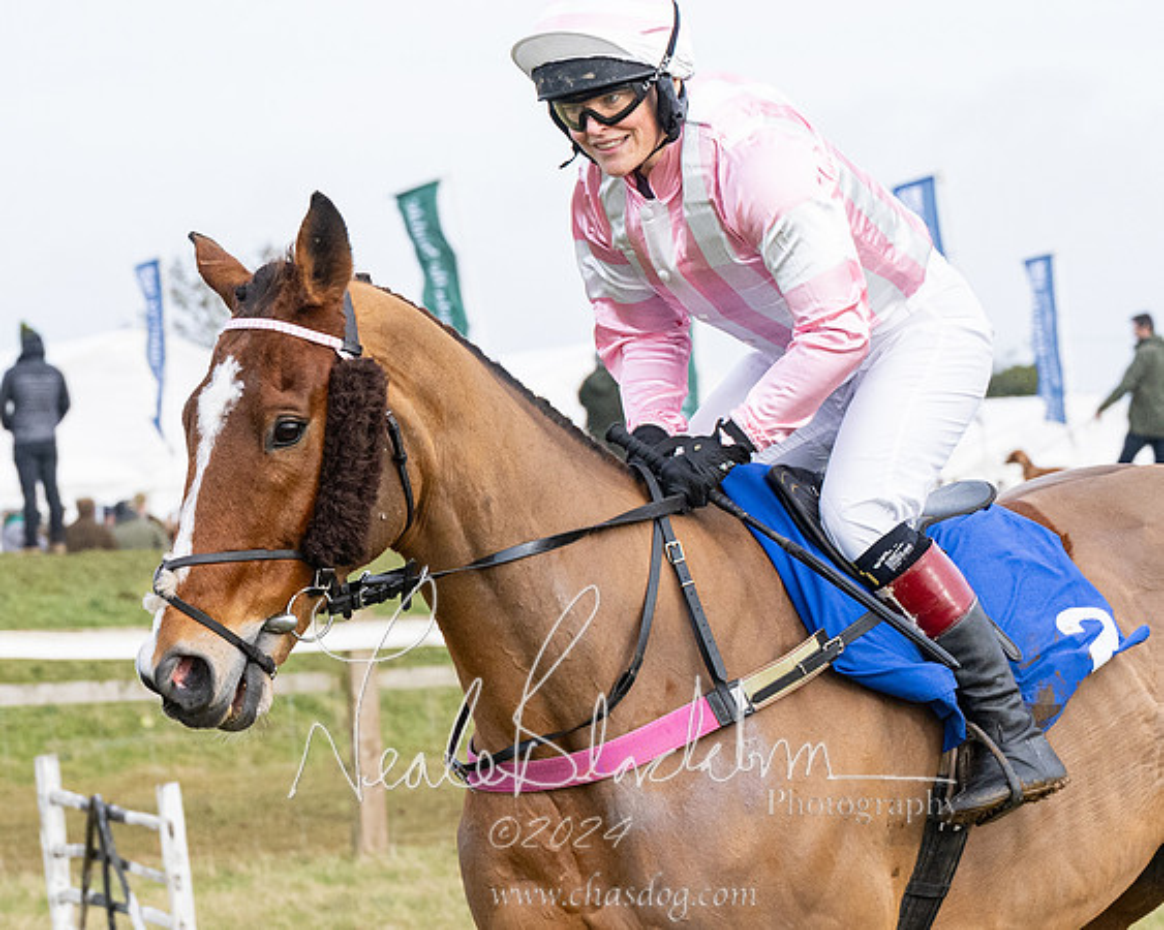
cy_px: 754
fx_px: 6723
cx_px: 712
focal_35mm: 195
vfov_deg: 7.9
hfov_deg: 9.9
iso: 800
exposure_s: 1/1600
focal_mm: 70
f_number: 5
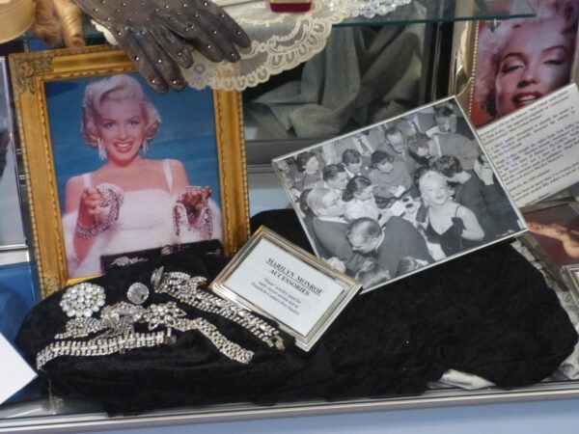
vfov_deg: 20.4
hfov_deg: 27.0
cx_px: 290
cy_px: 217
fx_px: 1204
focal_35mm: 72
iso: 800
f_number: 3.3
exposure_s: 1/13
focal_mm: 12.1
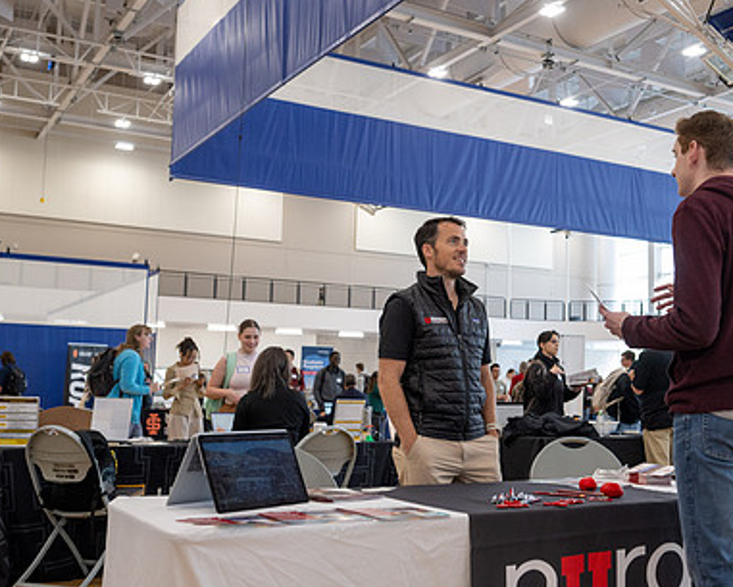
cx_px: 505
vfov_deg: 35.7
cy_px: 289
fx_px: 911
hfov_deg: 43.0
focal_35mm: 42
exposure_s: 1/100
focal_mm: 27
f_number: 4
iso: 800
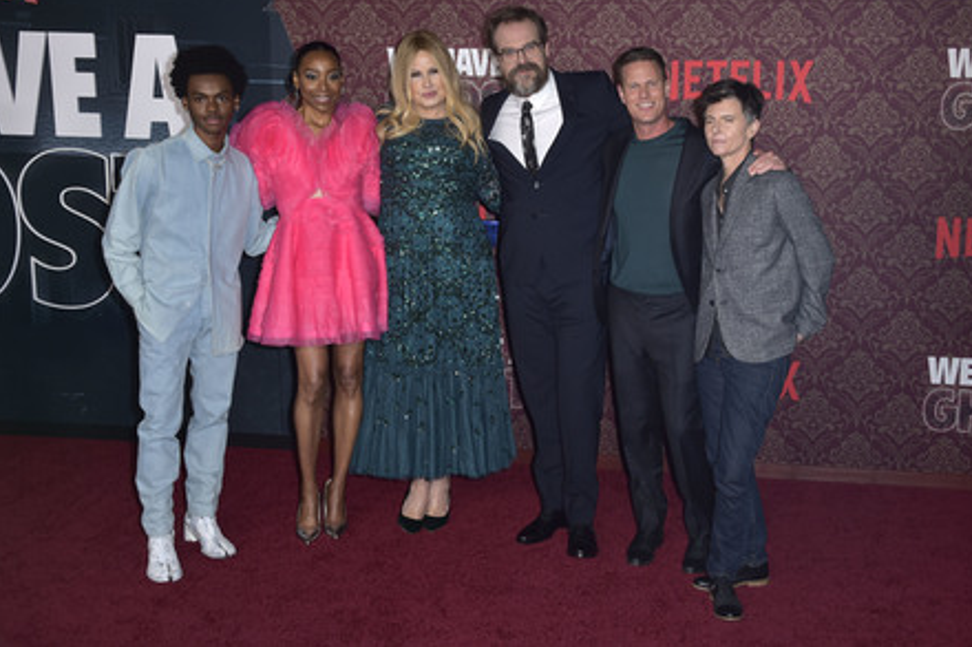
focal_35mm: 45
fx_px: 1214
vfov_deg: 29.8
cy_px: 318
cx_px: 493
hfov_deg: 43.6
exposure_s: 1/250
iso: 400
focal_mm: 44
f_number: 6.3
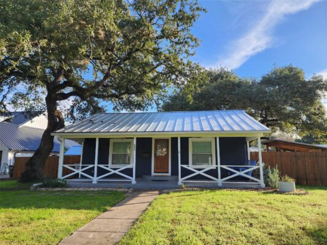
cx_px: 164
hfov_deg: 73.9
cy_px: 122
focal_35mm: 23
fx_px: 217
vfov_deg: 58.9
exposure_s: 1/462
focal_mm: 6.4
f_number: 1.8
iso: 12
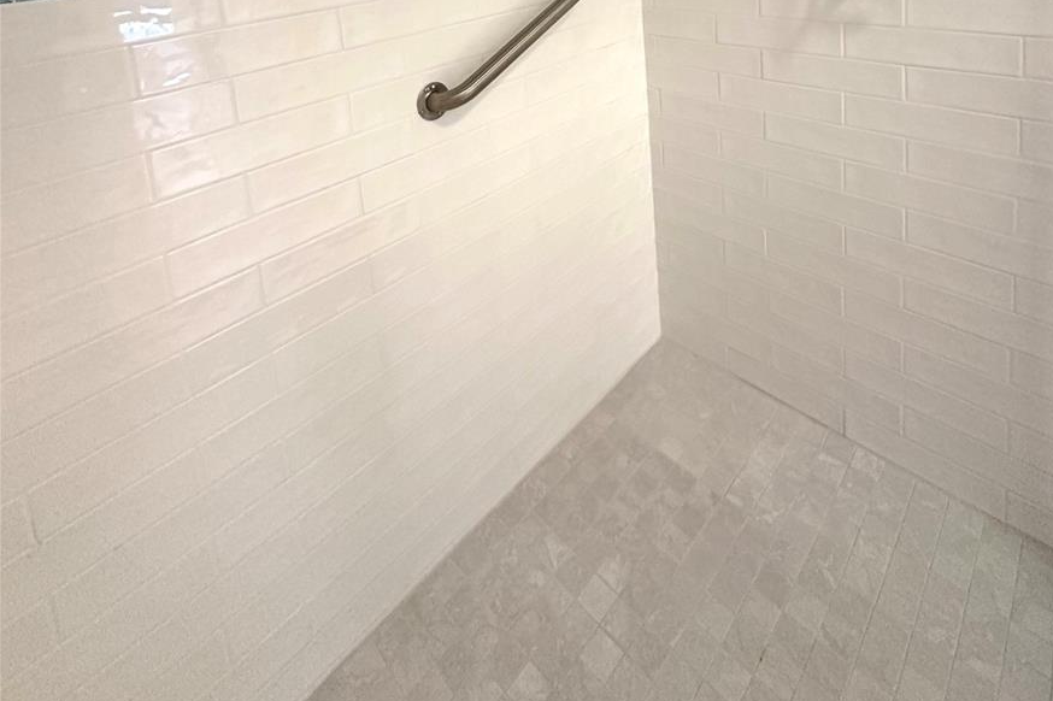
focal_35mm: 20
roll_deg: +4.1
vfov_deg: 49.3
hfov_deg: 84.0
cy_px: -14
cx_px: 541
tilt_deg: -7.0
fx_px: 585
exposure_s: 1/60
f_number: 2.2
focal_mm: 2.22
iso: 400
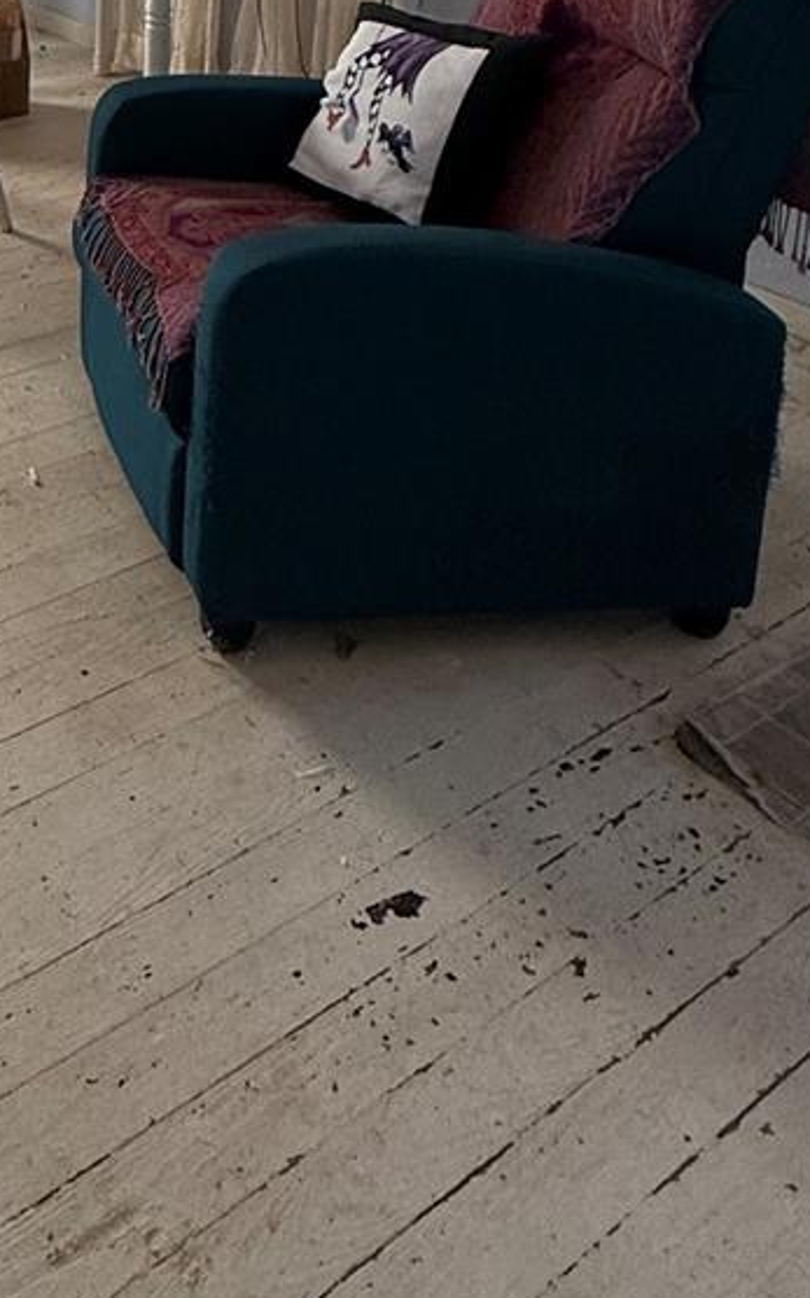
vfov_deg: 39.5
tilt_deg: -9.3
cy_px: -126
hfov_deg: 27.4
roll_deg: -0.9
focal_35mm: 41
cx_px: -166
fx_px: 1450
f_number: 2.2
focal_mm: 2.22
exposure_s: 1/120
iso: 100
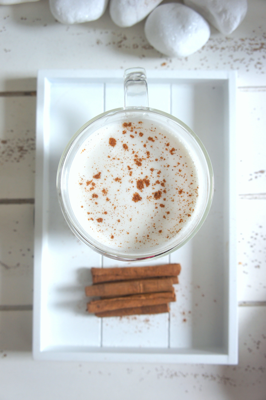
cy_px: 200
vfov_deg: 55.1
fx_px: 383
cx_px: 133
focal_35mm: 34
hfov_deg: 38.3
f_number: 4.5
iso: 200
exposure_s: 1/50
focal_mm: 23
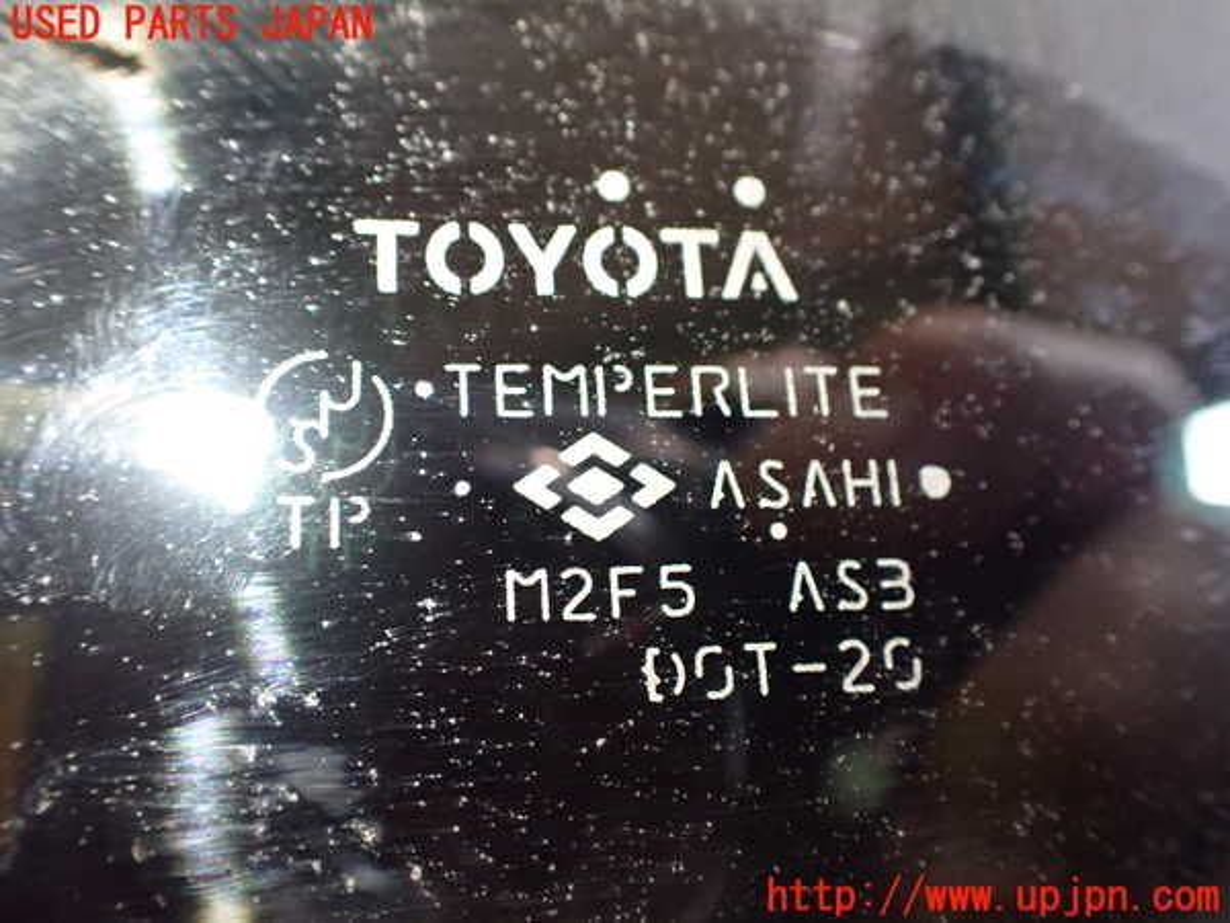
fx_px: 1066
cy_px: 462
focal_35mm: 30
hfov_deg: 60.0
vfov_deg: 46.8
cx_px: 615
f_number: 2.3
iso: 800
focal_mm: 5.4
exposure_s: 1/30
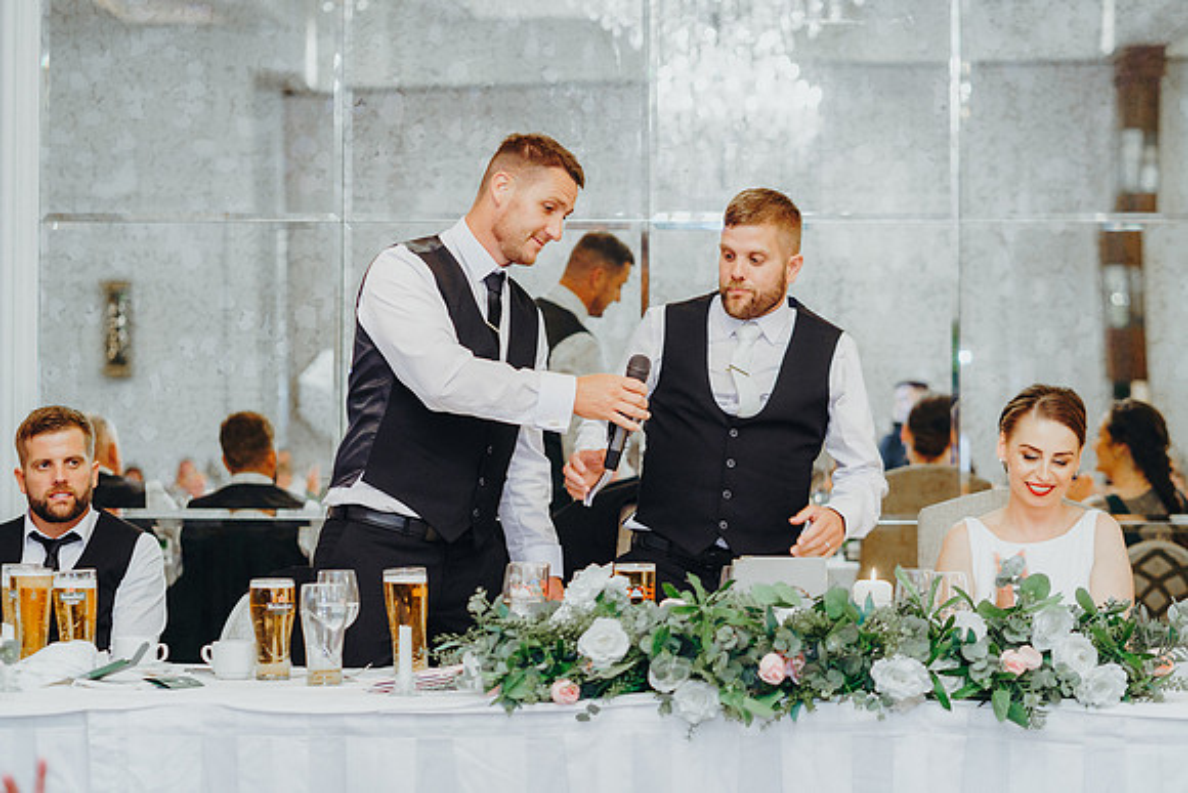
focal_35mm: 85
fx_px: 2806
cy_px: 396
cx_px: 594
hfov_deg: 23.9
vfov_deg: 16.1
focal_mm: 85
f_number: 2.8
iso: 2000
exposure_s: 1/125
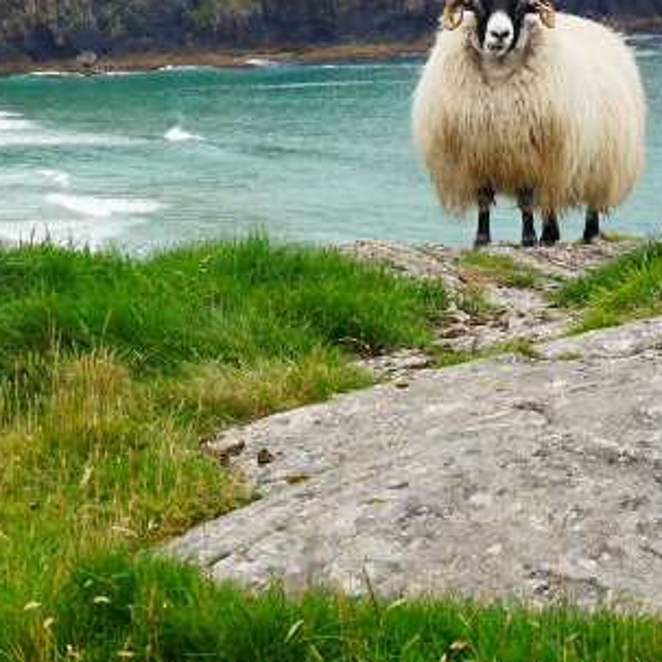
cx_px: 24
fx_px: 3635
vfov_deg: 10.4
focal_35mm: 168
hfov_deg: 10.3
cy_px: 123
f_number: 7.1
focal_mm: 50
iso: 100
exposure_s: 1/80
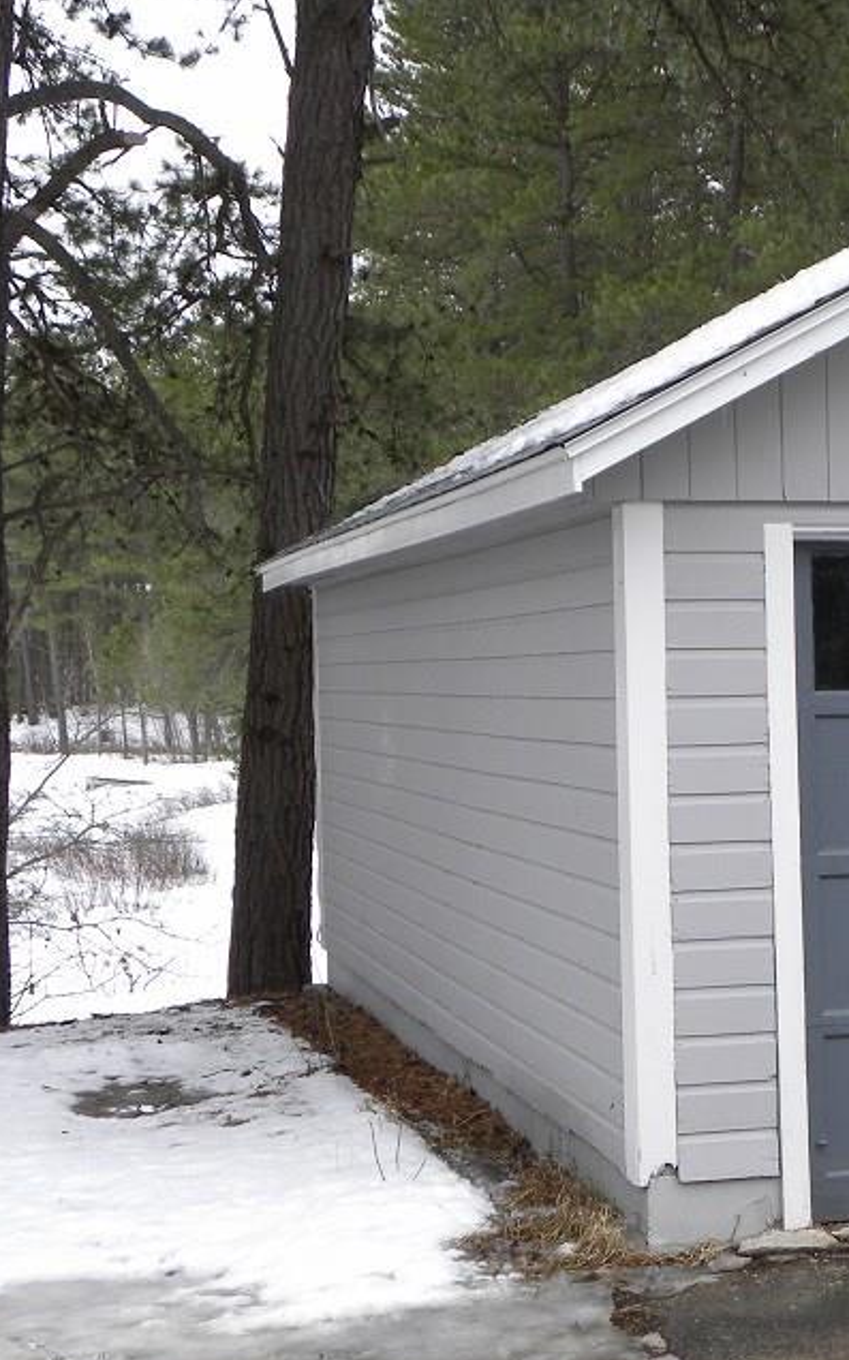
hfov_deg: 18.3
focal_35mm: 70
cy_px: 701
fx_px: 2594
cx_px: 763
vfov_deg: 29.4
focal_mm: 7.3
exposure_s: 1/68
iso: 141
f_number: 3.2
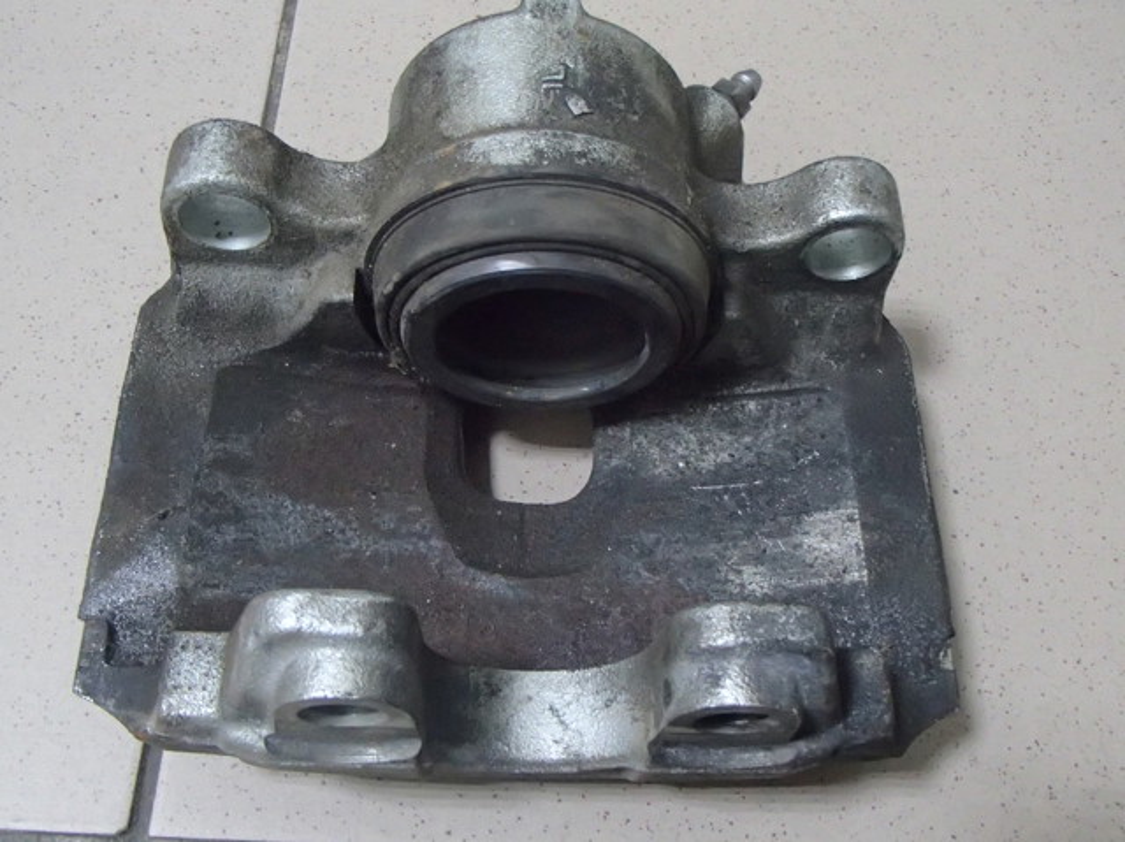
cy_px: 421
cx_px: 562
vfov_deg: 38.6
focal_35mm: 37
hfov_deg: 50.2
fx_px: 1202
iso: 1600
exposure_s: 1/20
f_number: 4.7
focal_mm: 6.64
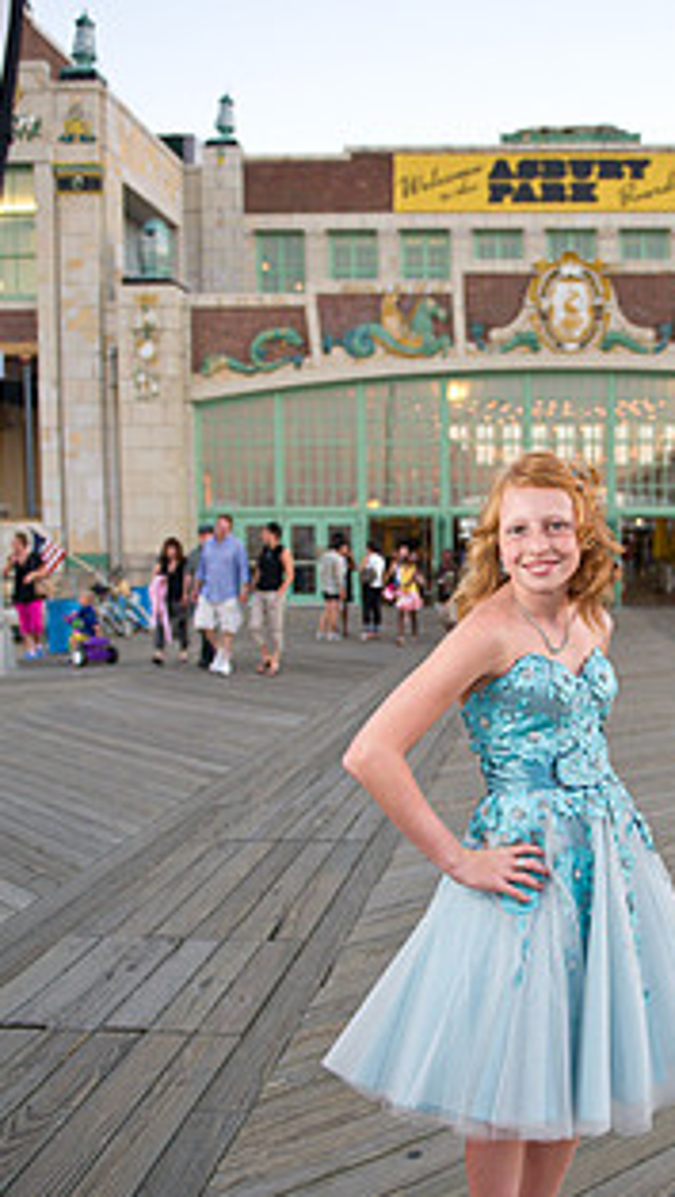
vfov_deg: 55.2
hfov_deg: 32.0
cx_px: 540
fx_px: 1144
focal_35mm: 36
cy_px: 644
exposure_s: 1/250
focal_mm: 24
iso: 800
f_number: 3.2
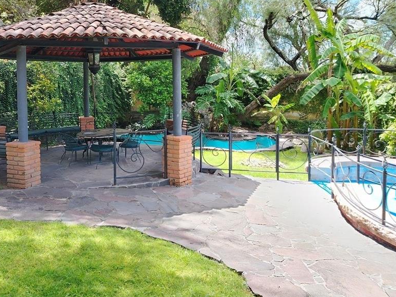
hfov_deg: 56.0
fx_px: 366
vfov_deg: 43.7
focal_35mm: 32
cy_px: 104
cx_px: 143
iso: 100
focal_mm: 5.25
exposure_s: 1/148
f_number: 1.75
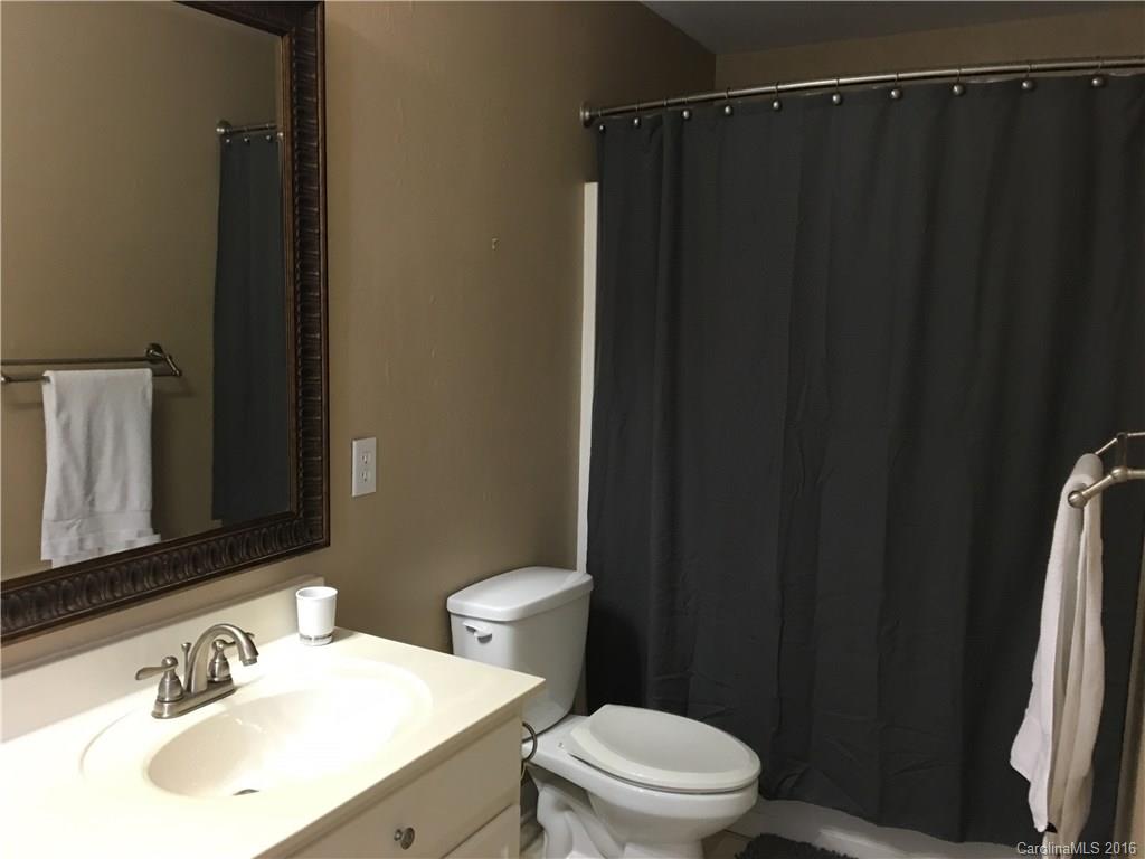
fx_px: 959
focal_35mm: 29
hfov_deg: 61.7
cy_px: 430
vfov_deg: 48.2
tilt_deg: -6.6
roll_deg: -2.3
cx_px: 572
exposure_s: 1/15
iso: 100
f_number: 2.2
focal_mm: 4.15
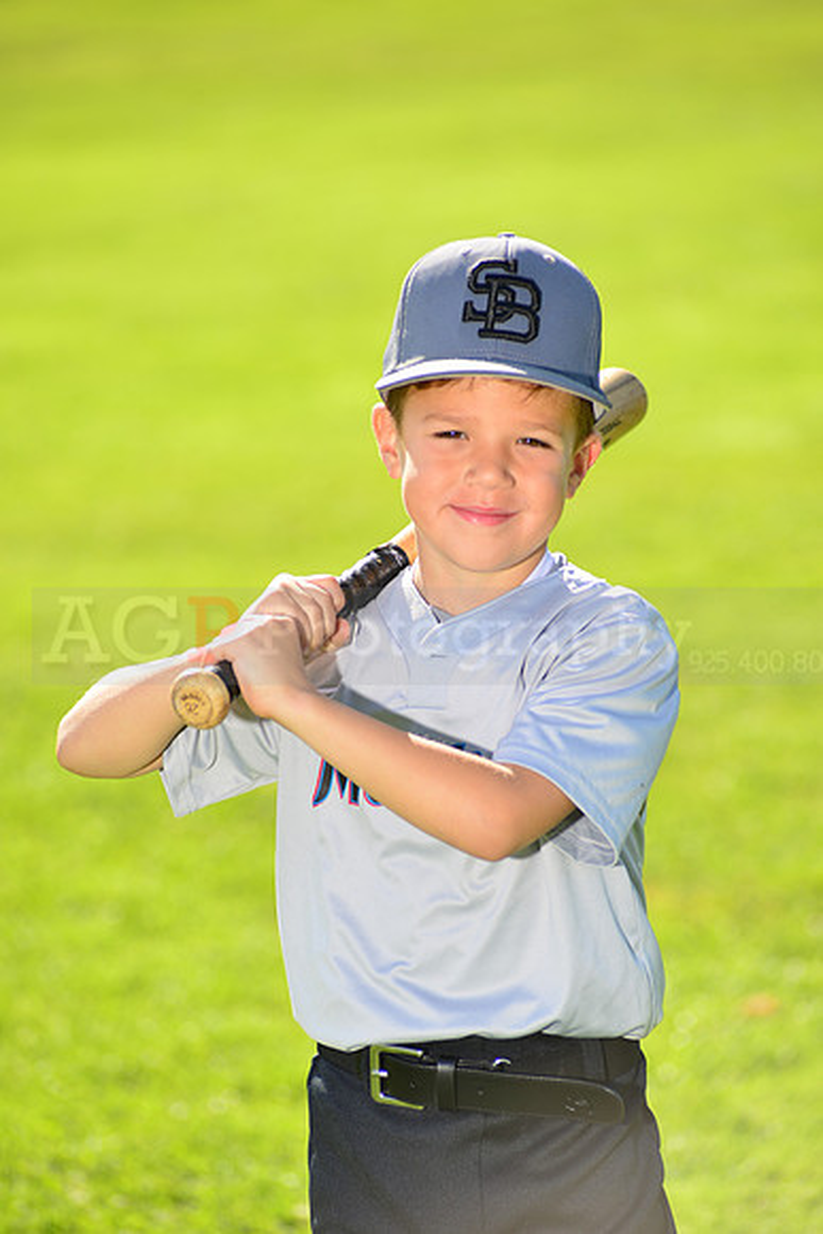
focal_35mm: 170
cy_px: 617
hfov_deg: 8.1
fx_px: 5826
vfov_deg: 12.1
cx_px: 412
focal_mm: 170
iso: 100
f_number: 5
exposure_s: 1/250
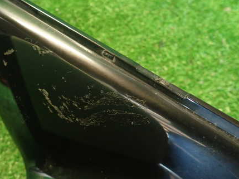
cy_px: 70
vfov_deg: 40.4
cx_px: 77
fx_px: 241
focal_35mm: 35
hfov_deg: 51.5
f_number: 2
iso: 500
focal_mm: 4.5
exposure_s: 1/30
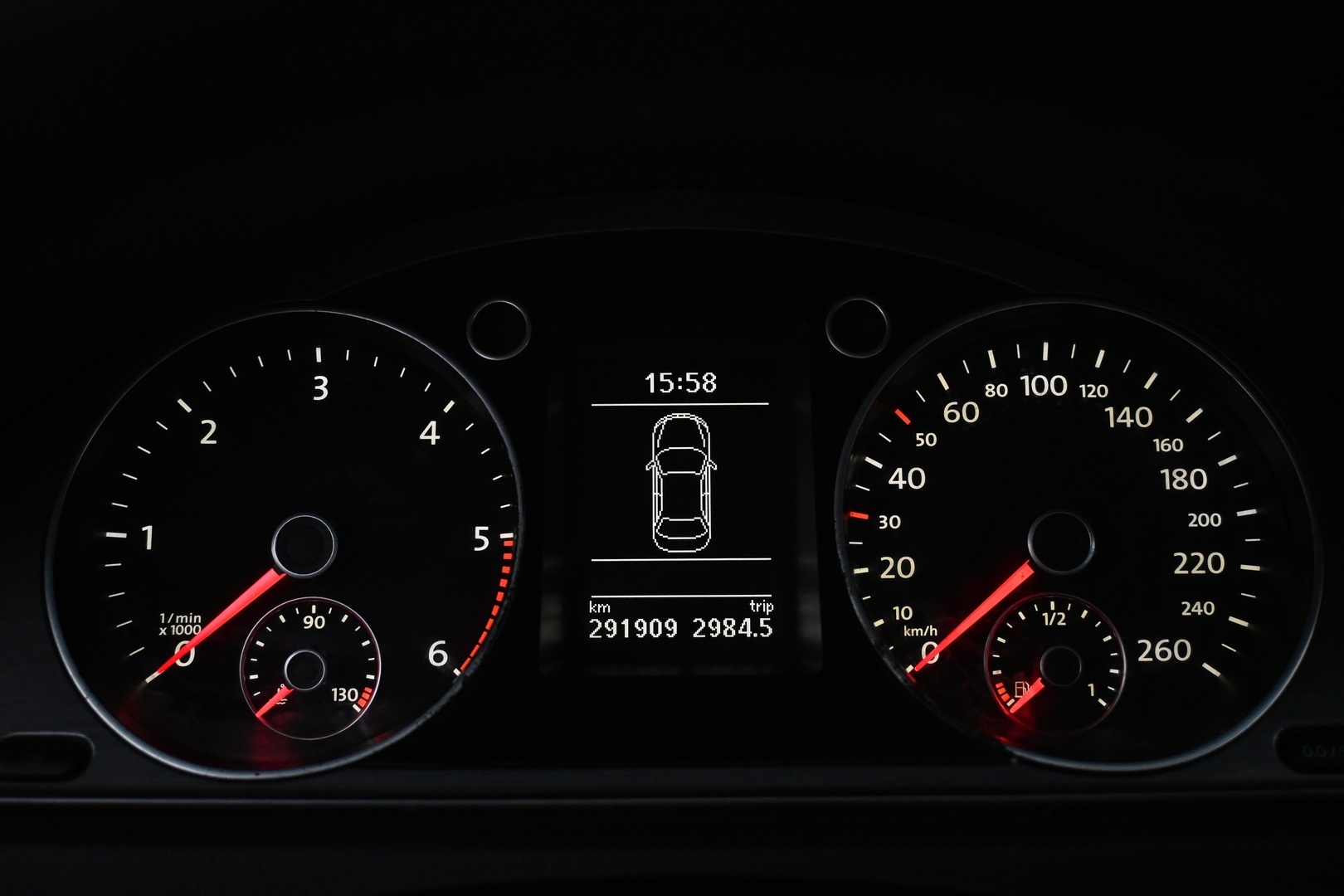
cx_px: 672
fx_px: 1456
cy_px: 448
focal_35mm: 39
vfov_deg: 34.2
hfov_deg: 49.6
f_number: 4.5
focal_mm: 26
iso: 3200
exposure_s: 1/125
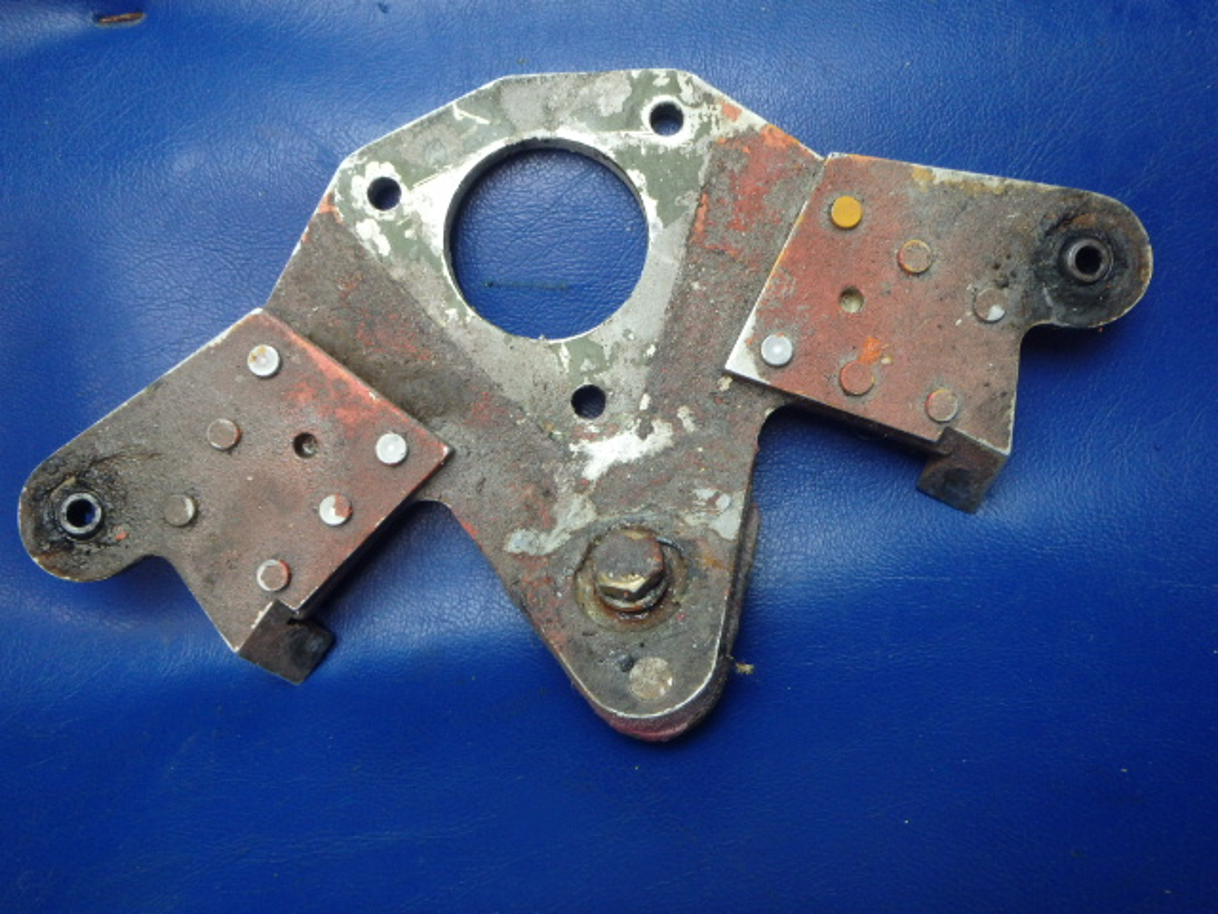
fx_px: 985
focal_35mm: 28
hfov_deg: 63.4
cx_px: 609
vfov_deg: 49.7
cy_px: 457
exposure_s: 1/30
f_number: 3.9
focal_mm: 5
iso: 400
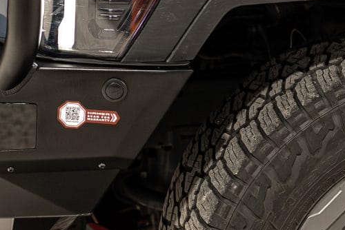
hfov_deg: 10.5
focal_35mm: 192
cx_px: -55
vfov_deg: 7.1
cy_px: 34
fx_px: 1841
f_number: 2.2
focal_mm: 50
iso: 1250
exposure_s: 1/160
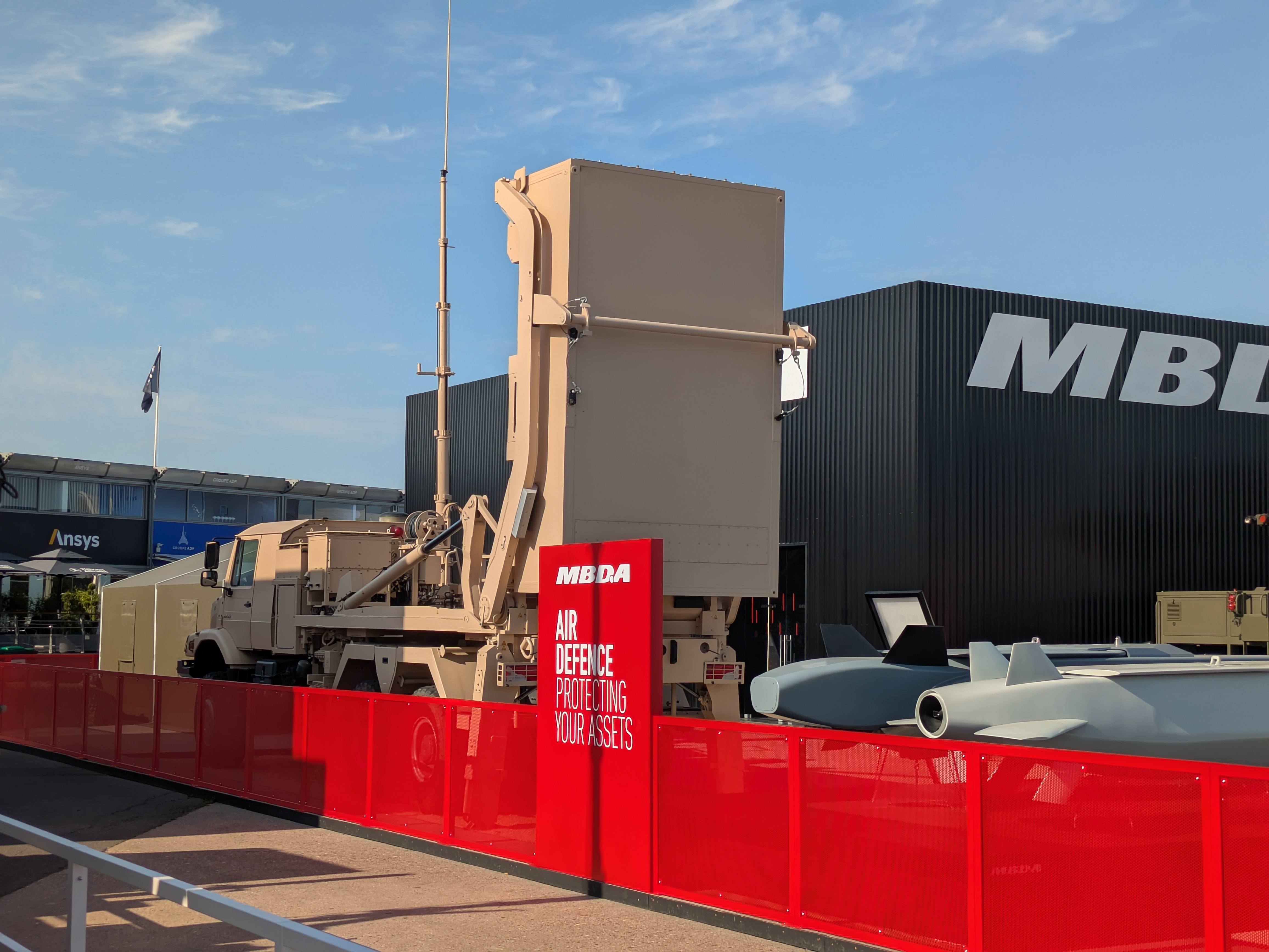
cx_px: 634
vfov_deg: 28.6
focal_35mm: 51
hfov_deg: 37.5
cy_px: 476
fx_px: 1870
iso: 48
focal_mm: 5.43
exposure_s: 1/3003
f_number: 1.89
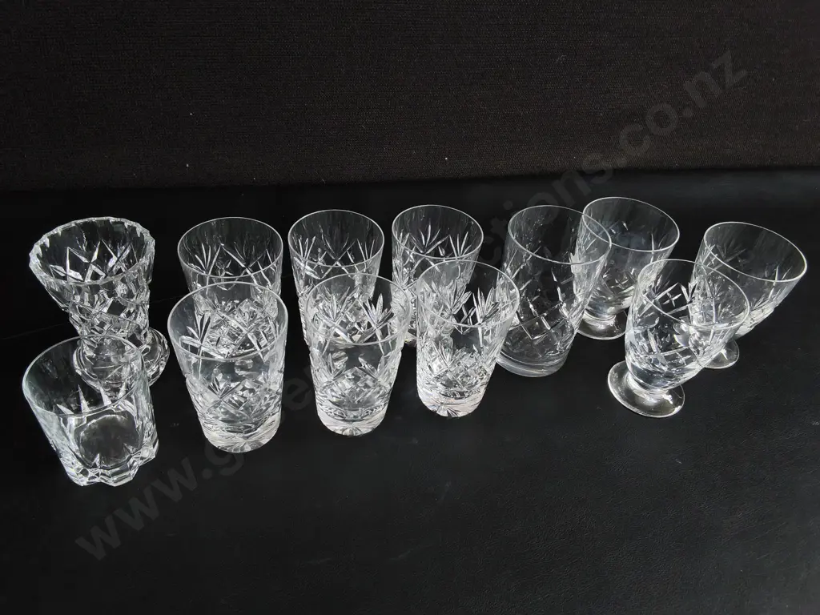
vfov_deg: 51.4
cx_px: 410
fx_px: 640
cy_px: 308
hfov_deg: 65.3
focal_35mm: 27
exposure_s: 1/100
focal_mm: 2.87
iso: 80
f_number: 2
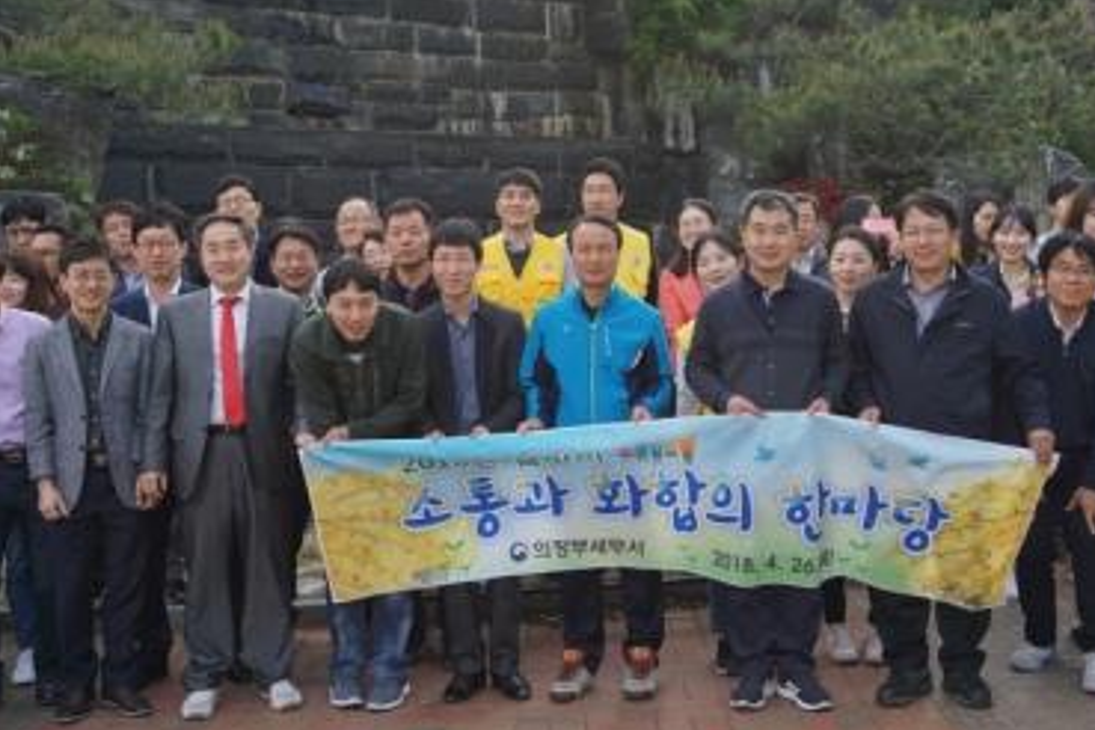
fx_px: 1551
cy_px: 384
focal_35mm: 51
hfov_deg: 38.9
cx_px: 564
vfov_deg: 26.5
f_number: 4.5
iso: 100
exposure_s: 1/160
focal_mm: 28
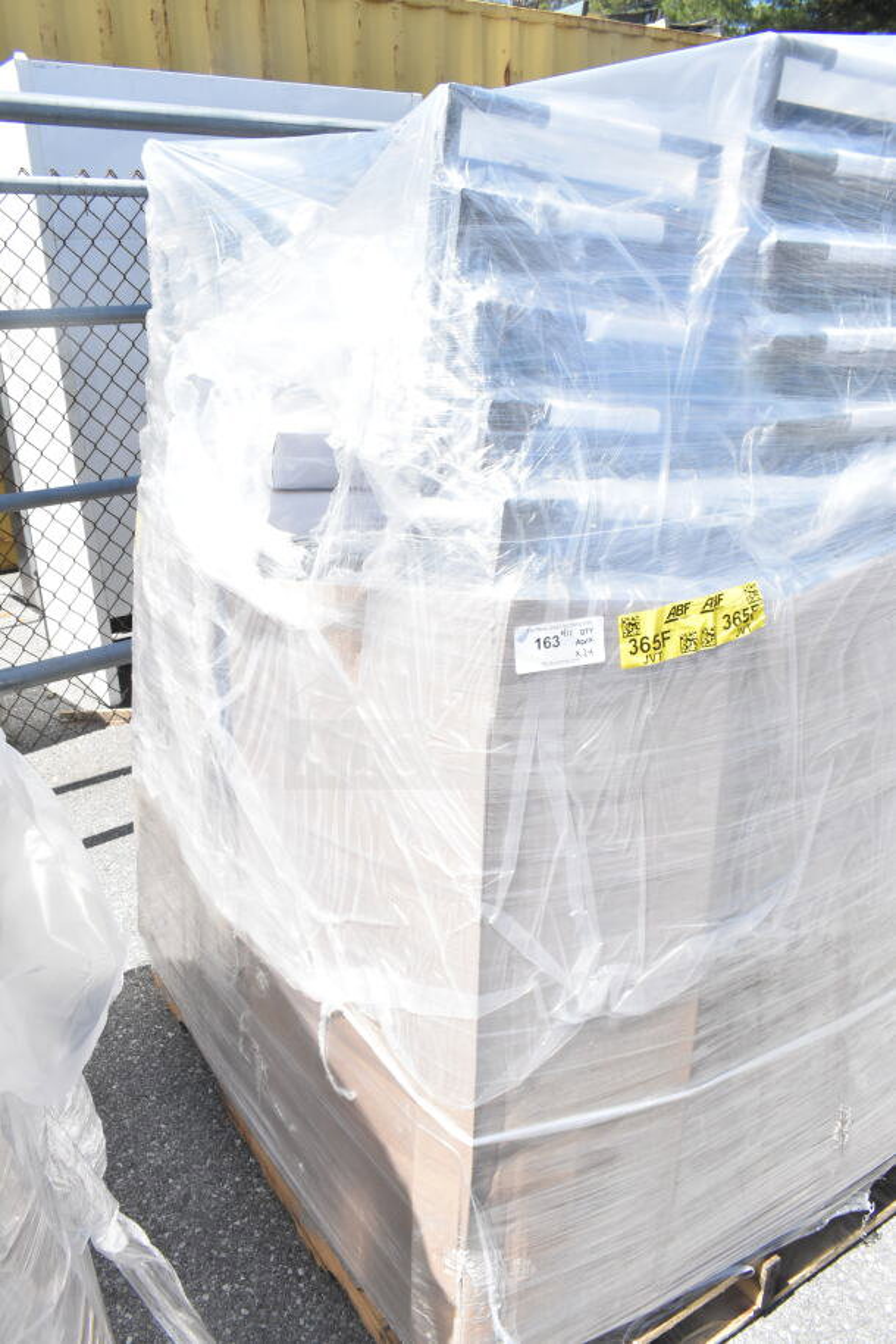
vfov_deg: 67.4
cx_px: 448
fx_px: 1007
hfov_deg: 48.0
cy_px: 672
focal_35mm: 27
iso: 1600
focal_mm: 18
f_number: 13
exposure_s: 1/640
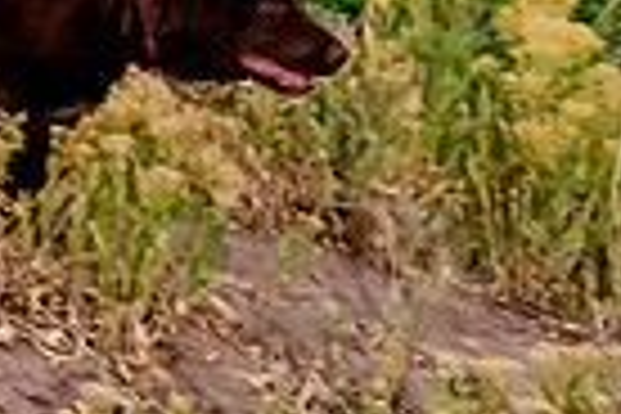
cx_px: 502
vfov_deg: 2.0
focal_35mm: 703
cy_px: -90
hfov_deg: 2.9
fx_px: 12126
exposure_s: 1/250
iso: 1600
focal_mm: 85
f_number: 5.6
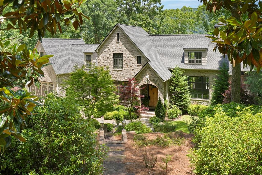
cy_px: 88
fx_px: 255
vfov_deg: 37.9
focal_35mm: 35
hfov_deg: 54.4
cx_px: 131
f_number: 13
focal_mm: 35
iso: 200
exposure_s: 1/50
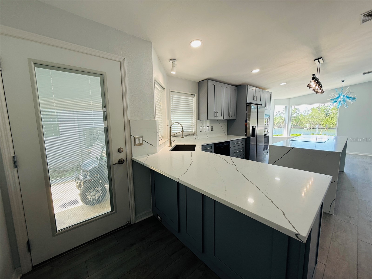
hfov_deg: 102.1
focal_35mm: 14
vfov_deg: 85.7
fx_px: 150
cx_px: 186
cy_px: 140
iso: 64
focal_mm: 2.22
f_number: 2.2
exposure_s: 1/99
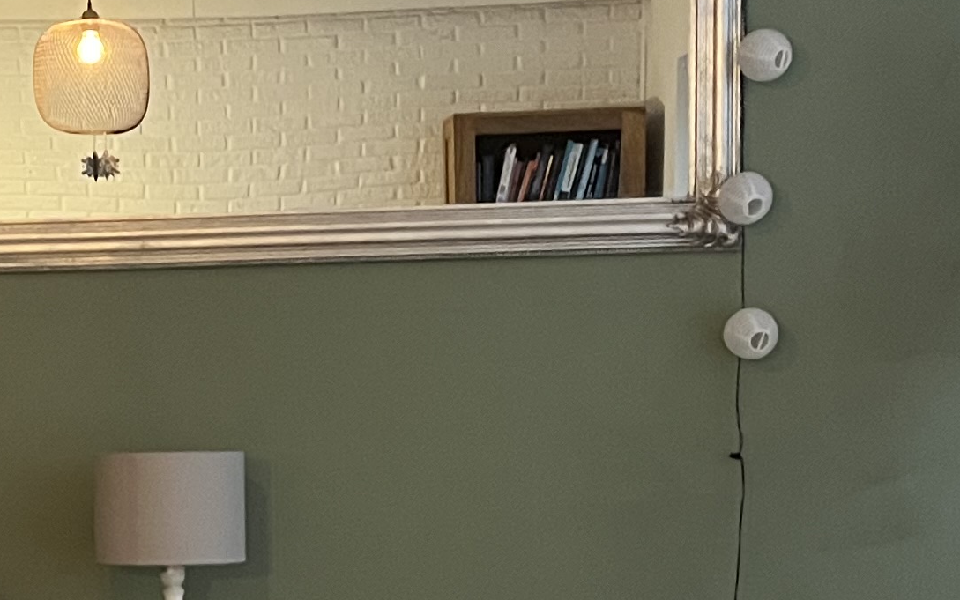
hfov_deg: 19.7
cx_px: -26
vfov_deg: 12.7
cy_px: 572
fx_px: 2669
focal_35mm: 102
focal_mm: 5.1
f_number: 1.6
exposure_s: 1/25
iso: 500
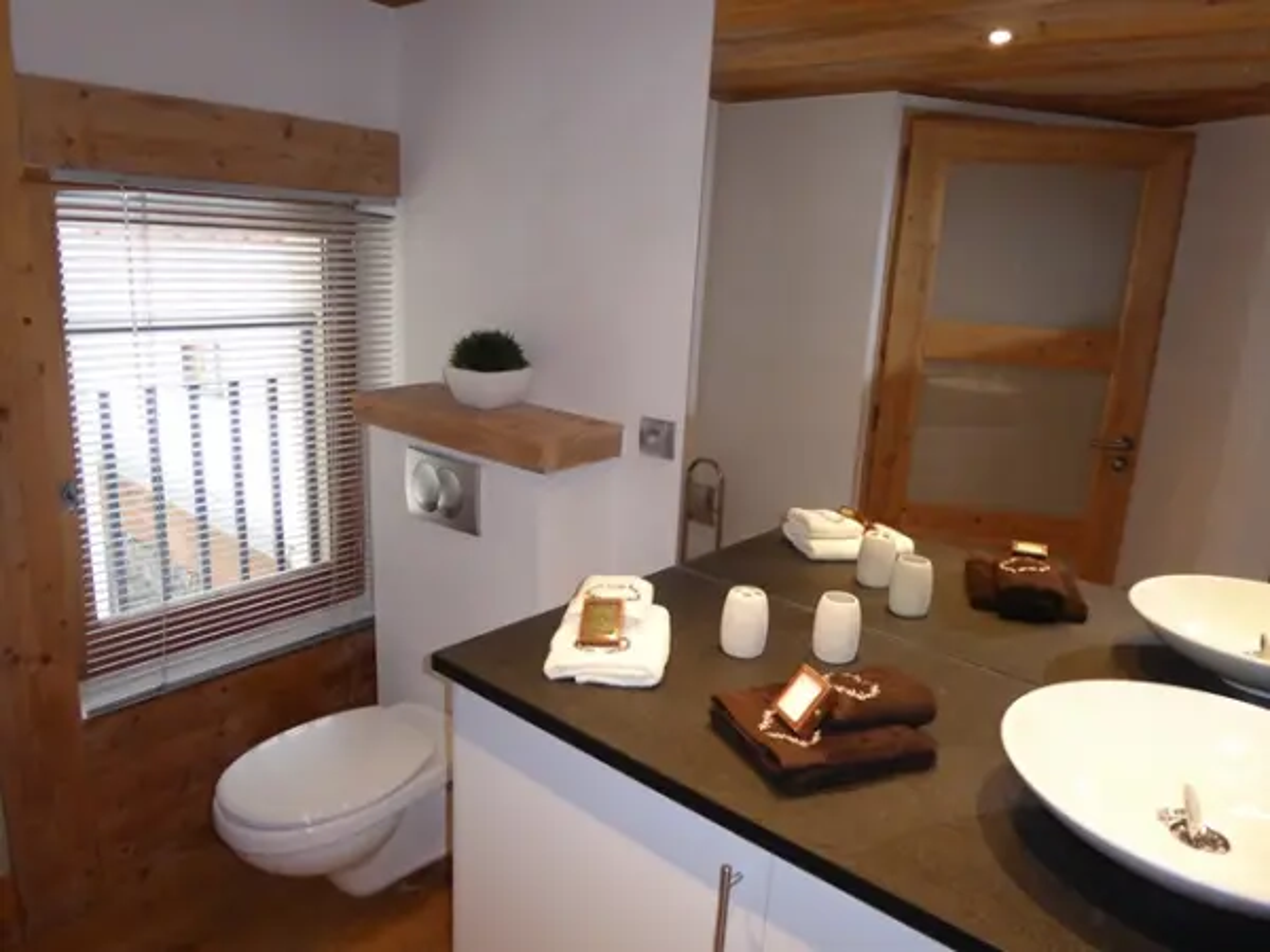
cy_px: 476
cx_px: 635
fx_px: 881
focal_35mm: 24
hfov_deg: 71.6
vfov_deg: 56.8
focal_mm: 4.3
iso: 320
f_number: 3.3
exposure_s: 1/60
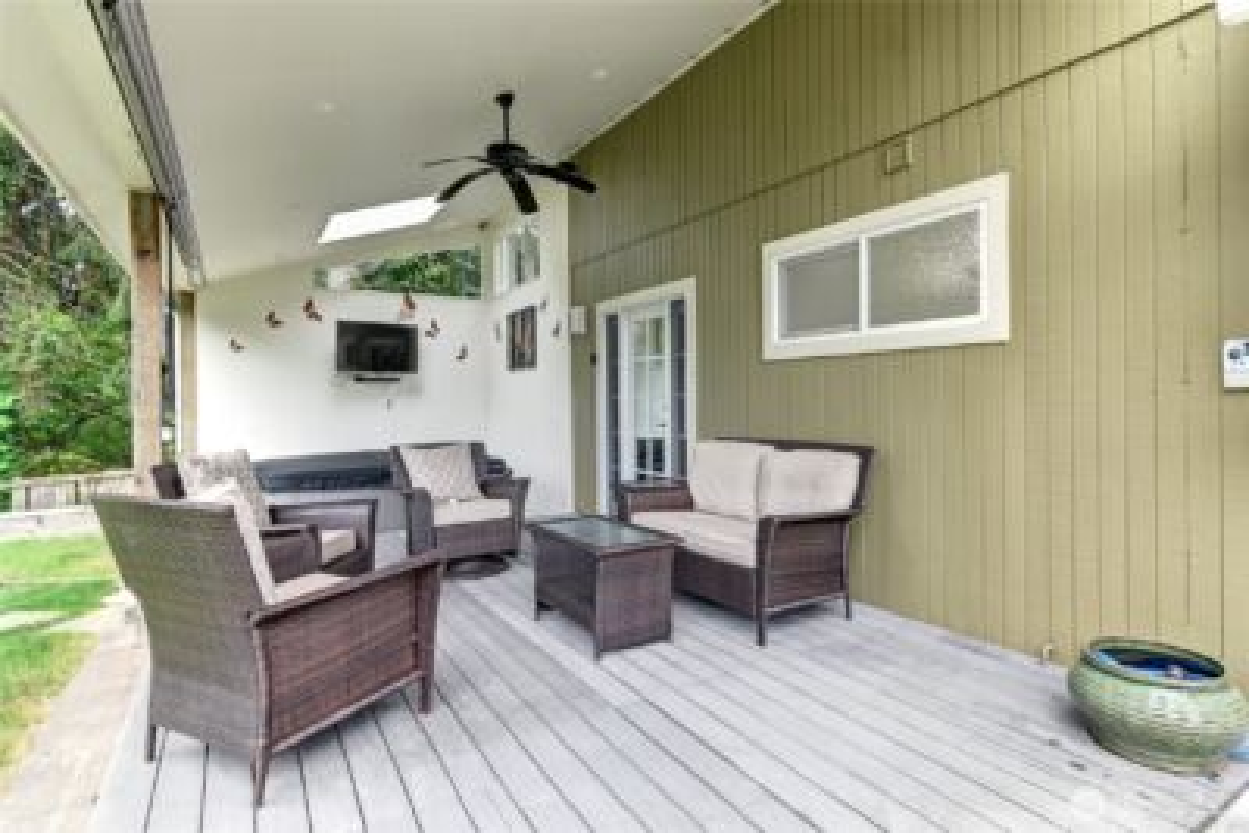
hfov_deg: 90.0
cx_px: 624
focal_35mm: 18
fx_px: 625
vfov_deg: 67.4
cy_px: 416
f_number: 11
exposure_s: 1/2
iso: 500
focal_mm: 12
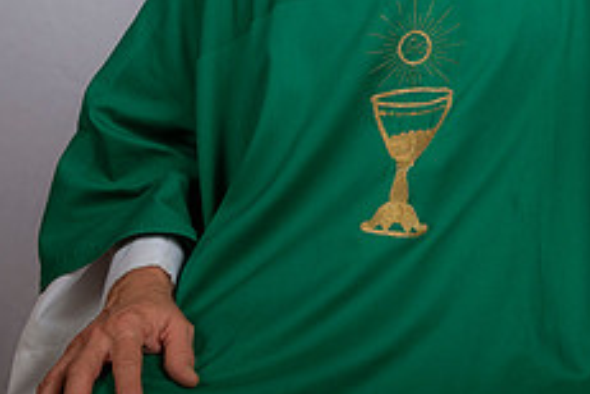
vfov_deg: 9.8
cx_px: 608
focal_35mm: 138
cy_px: -82
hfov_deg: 14.6
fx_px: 2261
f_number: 8
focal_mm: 55
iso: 320
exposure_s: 1/200
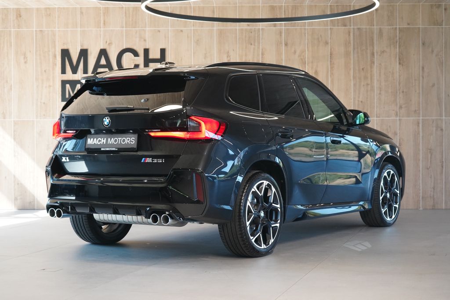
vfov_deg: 20.9
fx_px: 813
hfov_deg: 31.0
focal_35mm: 65
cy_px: 150
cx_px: 225
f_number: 5.6
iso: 5000
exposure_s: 1/160
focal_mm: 65
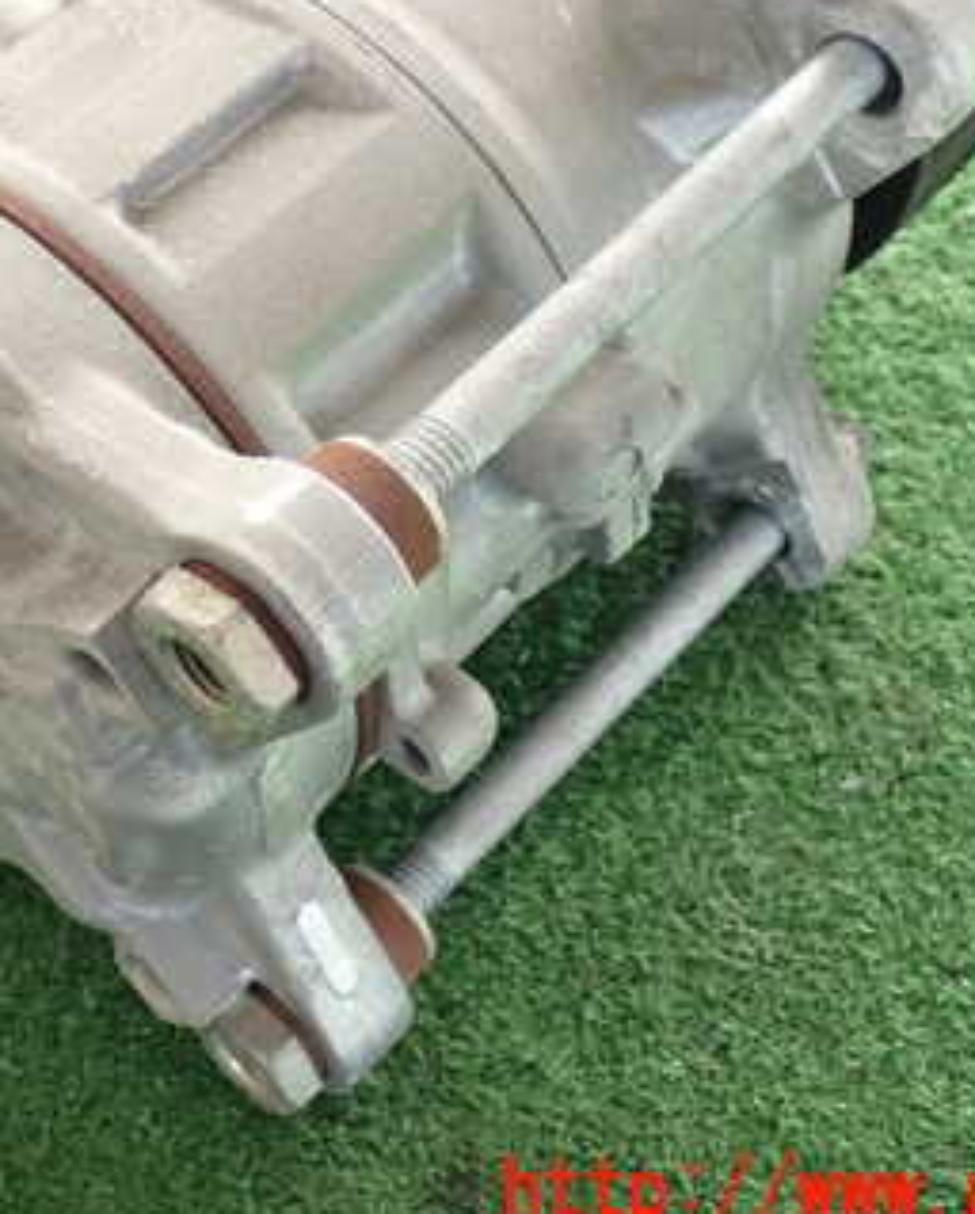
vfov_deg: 28.5
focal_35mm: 66
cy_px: 384
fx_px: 2376
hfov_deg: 22.9
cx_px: 221
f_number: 2.5
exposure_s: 1/125
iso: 100
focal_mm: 6.37
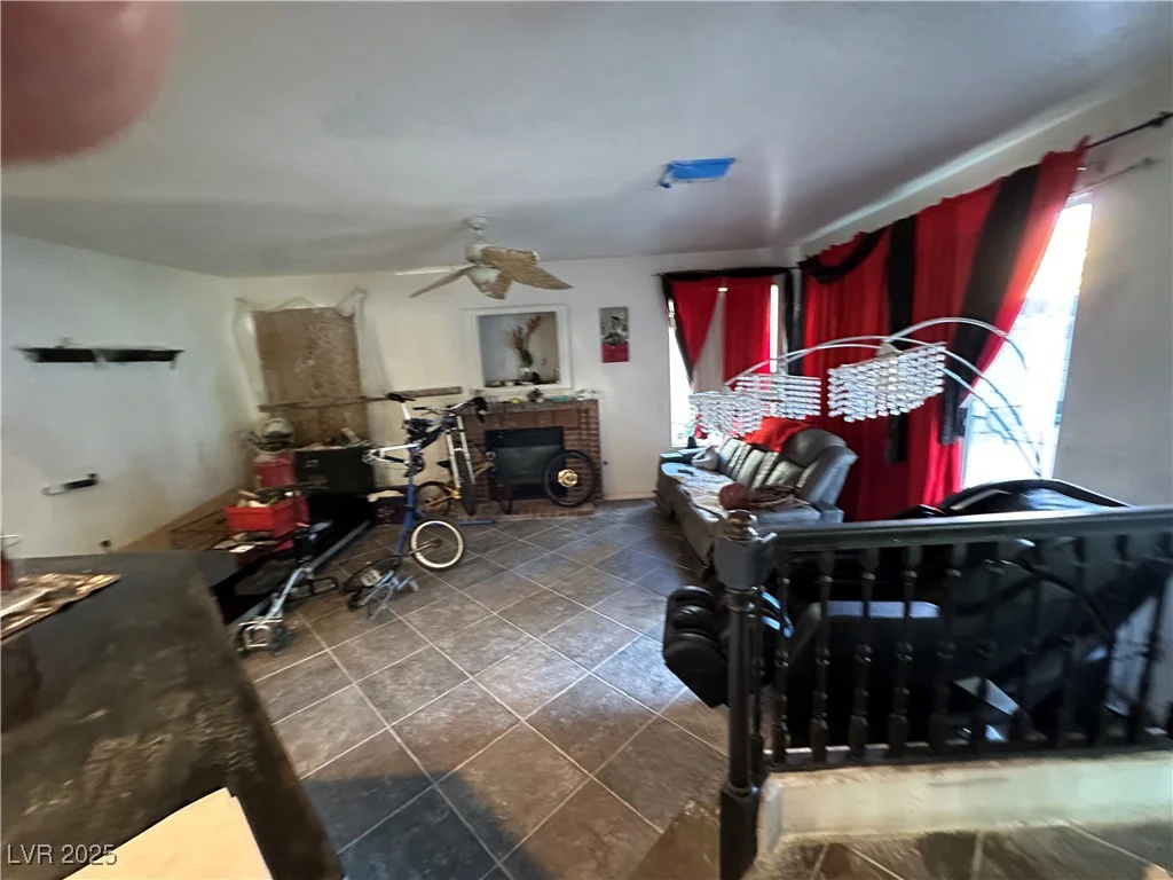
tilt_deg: -11.2
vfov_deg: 85.7
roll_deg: +4.5
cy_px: 440
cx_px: 586
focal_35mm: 14
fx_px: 474
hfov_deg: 102.1
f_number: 2.2
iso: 1000
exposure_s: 1/40
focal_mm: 2.22
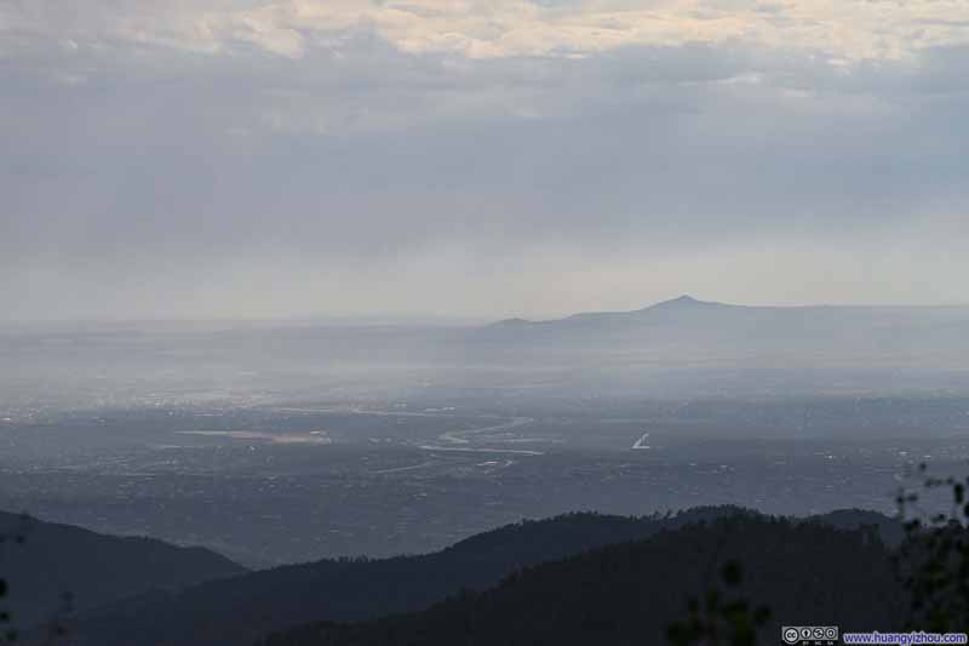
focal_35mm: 120
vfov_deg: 11.4
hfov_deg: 17.1
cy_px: 323
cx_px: 484
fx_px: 3229
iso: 64
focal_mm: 120
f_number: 5
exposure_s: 1/1000
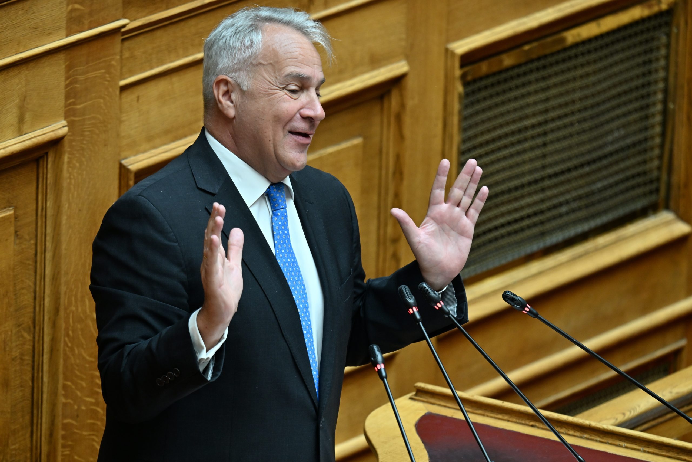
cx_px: 346
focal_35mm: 450
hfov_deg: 4.6
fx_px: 8650
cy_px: 231
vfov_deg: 3.1
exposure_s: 1/200
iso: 1800
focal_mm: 450
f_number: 6
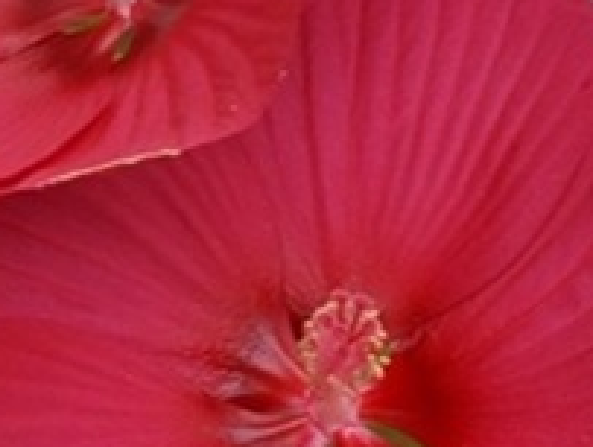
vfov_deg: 9.7
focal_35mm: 153
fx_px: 2626
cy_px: 168
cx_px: 524
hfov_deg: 12.8
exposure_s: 1/60
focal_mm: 7.7
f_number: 4.2
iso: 80
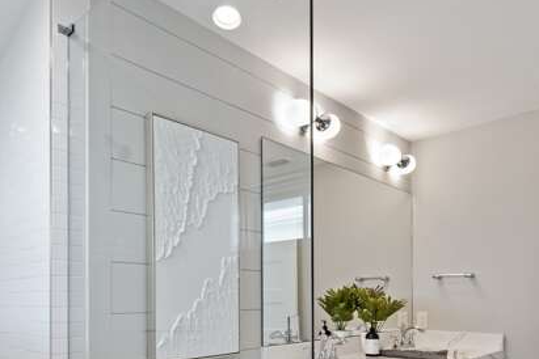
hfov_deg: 64.1
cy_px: 309
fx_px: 419
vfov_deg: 43.2
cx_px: 188
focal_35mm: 28
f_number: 6.4
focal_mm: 10
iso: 640
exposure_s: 1/8
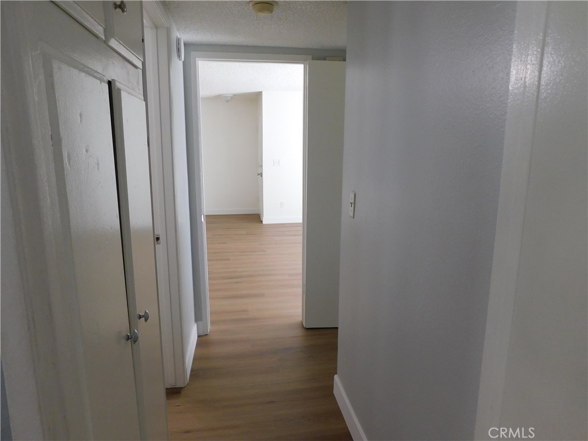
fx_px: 391
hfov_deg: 73.9
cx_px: 294
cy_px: 220
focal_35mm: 23
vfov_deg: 58.9
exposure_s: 1/30
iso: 200
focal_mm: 4
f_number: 3
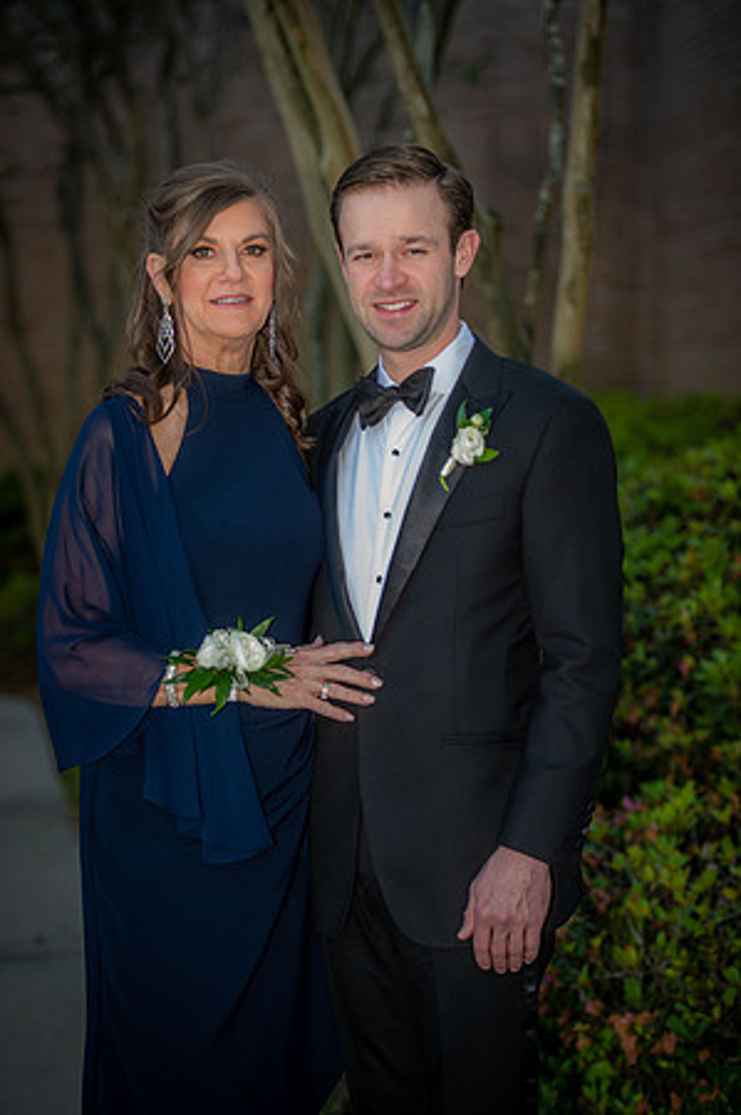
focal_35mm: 90
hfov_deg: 15.2
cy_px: 558
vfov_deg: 22.6
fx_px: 2785
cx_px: 370
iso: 80
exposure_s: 1/100
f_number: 2.8
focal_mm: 90
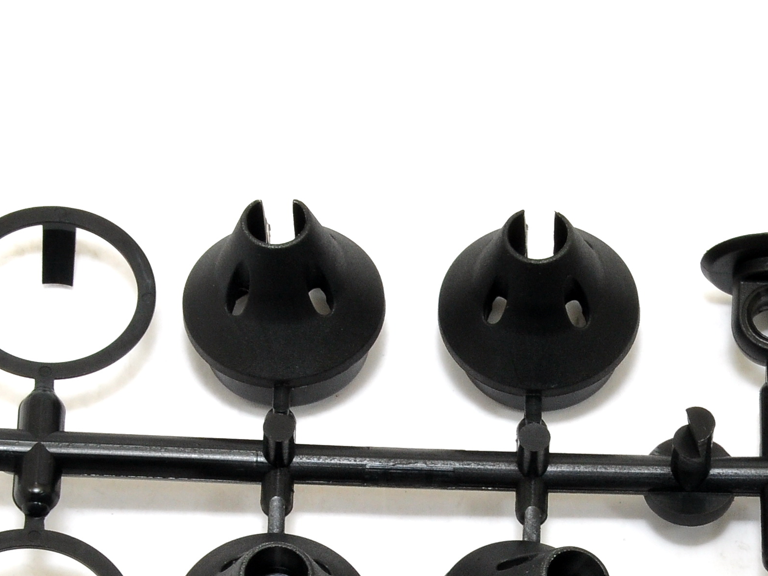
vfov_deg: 7.3
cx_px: 637
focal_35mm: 204
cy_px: 576
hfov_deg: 9.7
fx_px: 4526
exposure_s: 1/60
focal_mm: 52
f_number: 20
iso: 400
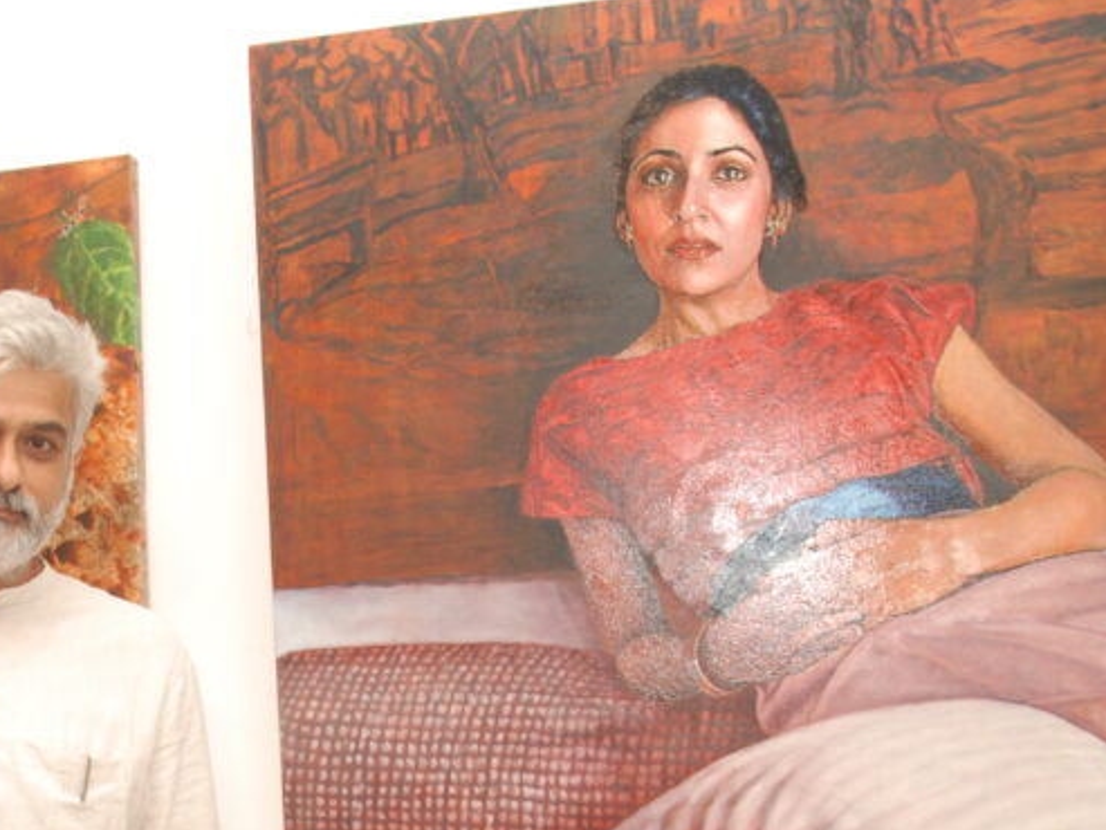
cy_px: 654
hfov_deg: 34.5
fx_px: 1726
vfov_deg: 26.6
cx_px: 227
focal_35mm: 54
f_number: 5.6
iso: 400
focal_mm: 18
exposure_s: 1/60
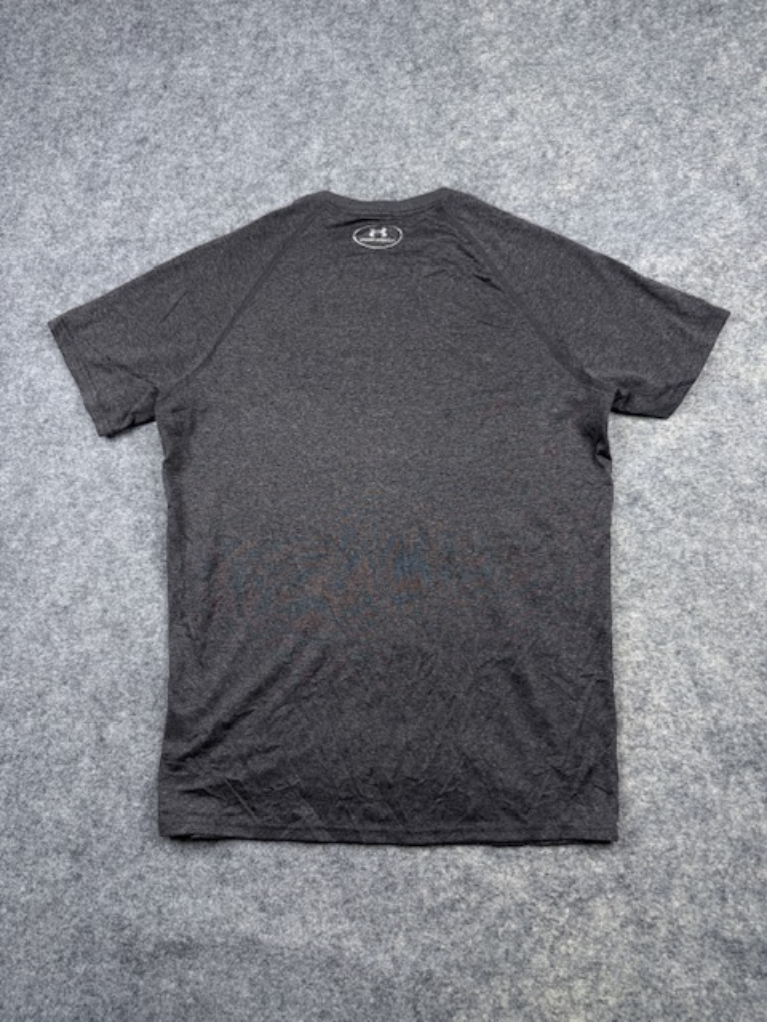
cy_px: 511
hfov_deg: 56.8
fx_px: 709
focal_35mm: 24
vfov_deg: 71.6
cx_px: 384
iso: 64
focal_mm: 6.76
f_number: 1.78
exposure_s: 1/121
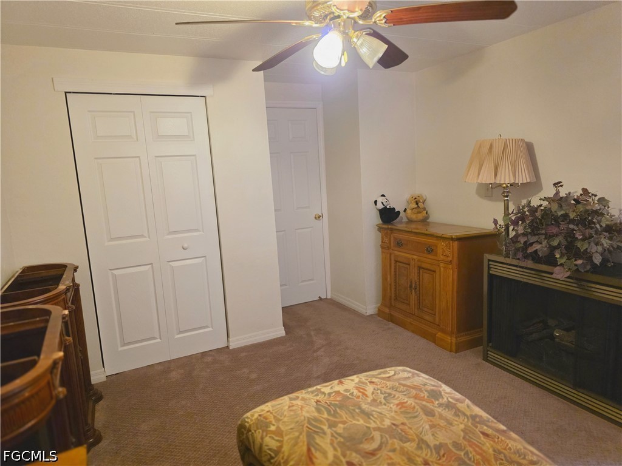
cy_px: 233
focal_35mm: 23
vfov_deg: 58.9
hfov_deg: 73.9
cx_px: 311
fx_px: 413
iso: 1250
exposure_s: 1/120
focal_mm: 6.3
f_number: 1.7
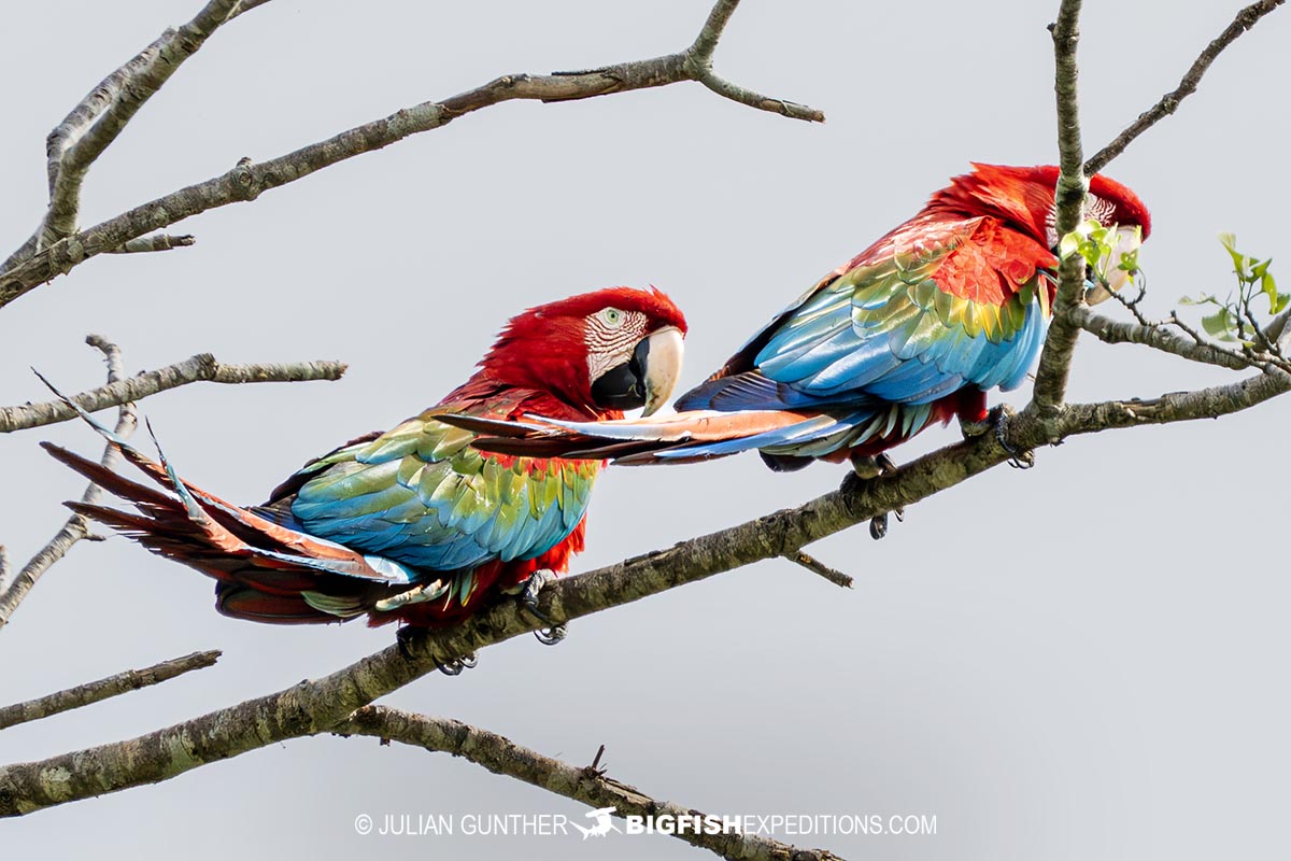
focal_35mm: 600
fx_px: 21515
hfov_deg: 3.4
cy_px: 430
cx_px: 646
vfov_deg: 2.3
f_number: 6.3
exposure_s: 1/3200
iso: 1600
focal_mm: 600
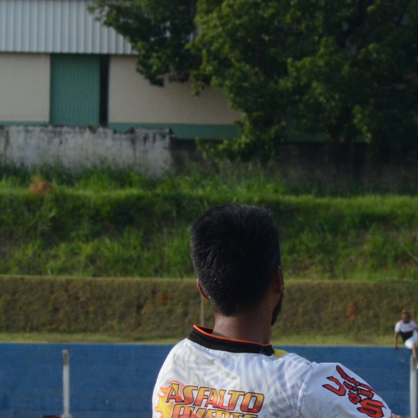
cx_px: 236
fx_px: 3320
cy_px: 283
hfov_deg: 7.2
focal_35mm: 243
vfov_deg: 7.2
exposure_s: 1/3200
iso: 1600
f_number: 7.1
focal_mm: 70
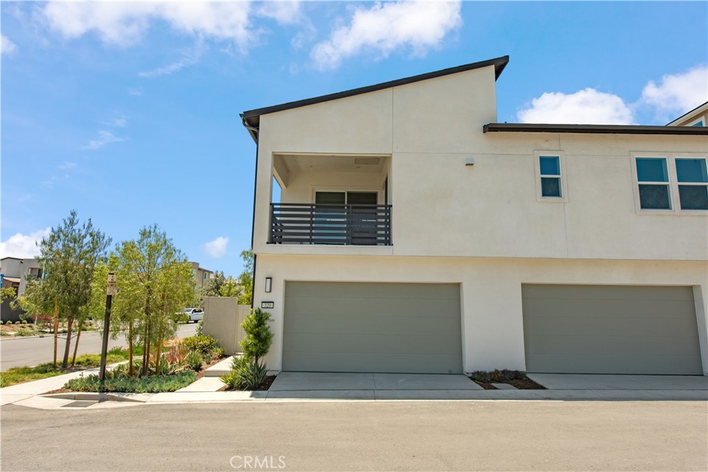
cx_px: 354
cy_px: 236
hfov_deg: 81.2
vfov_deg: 59.5
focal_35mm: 21
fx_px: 413
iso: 100
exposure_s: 1/200
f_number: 13
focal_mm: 21
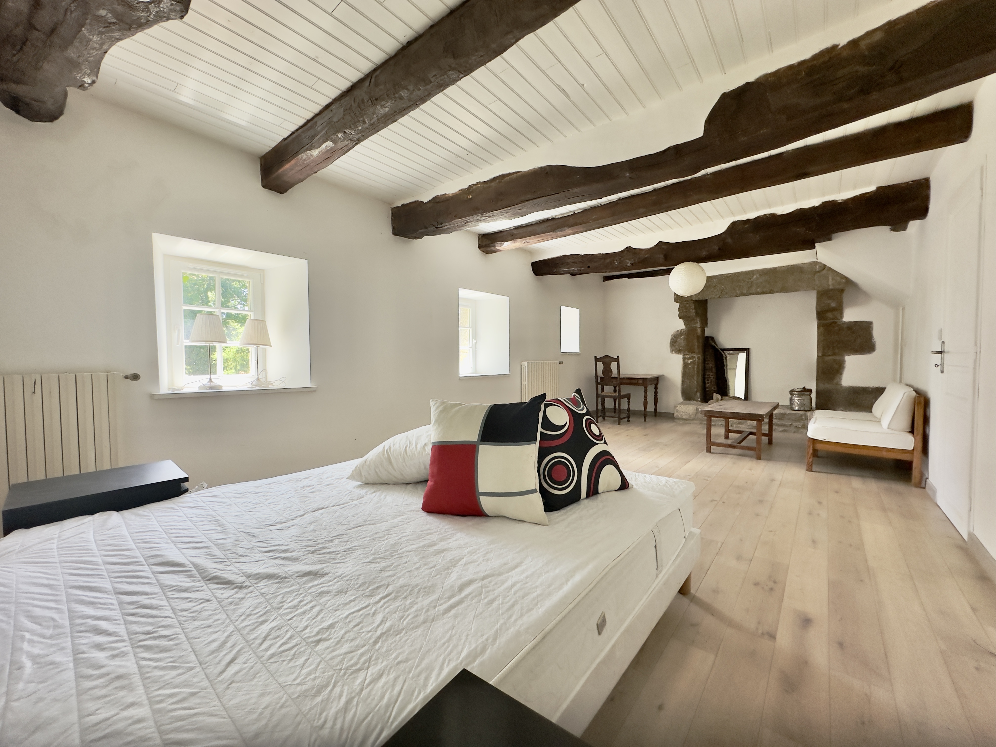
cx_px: 498
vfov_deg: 85.7
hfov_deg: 102.1
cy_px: 374
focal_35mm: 14
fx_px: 403
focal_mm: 2.22
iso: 160
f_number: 2.2
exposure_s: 1/99
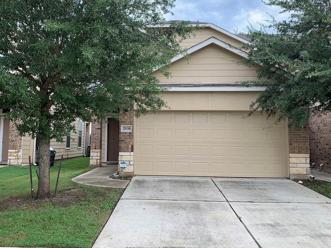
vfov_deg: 39.6
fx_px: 344
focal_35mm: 36
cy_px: 110
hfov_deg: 51.3
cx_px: 151
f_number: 1.8
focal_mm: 4.25
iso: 25
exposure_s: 1/263
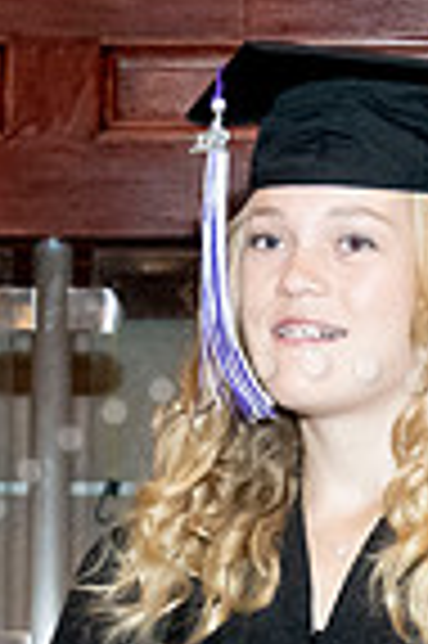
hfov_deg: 6.6
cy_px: 731
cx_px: 142
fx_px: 3718
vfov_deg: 9.8
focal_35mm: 208
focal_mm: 35
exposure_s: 1/200
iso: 6400
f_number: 7.1
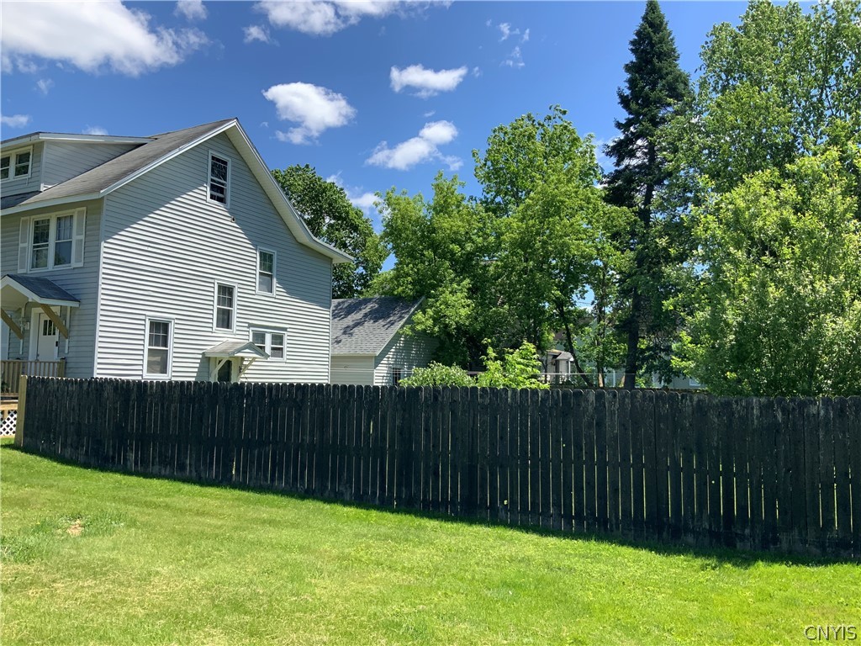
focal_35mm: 29
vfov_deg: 48.2
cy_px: 323
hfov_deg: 61.7
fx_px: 721
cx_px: 430
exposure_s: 1/1221
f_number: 1.8
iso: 16
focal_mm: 3
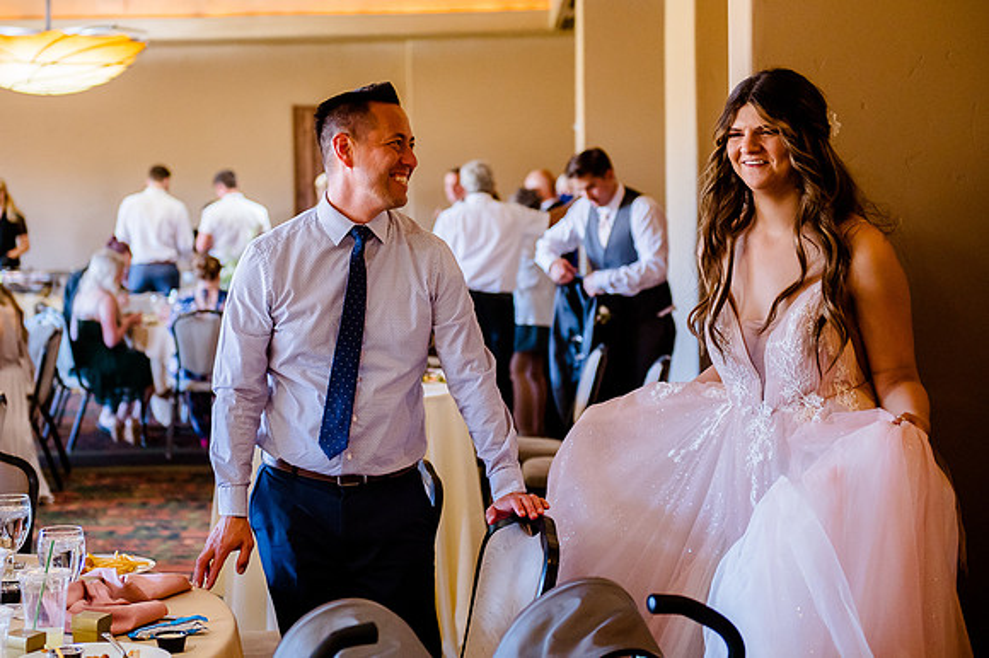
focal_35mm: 71
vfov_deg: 19.2
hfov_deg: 28.5
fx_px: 1941
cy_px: 261
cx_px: 377
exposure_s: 1/200
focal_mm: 56
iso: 2500
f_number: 2.8
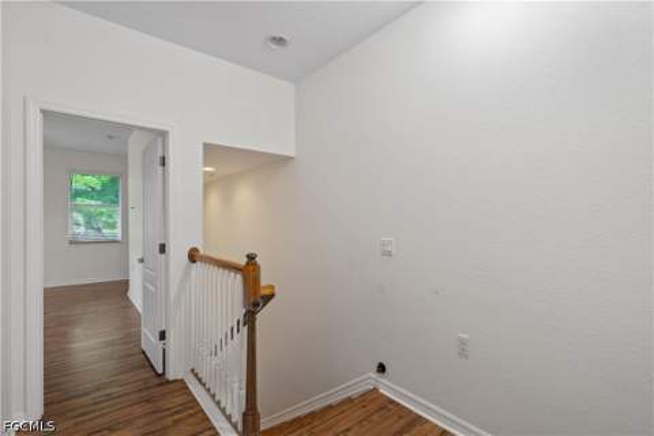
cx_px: 327
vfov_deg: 73.7
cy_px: 218
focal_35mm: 16
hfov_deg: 96.7
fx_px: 291
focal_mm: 16
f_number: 8
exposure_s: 1/10
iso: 400
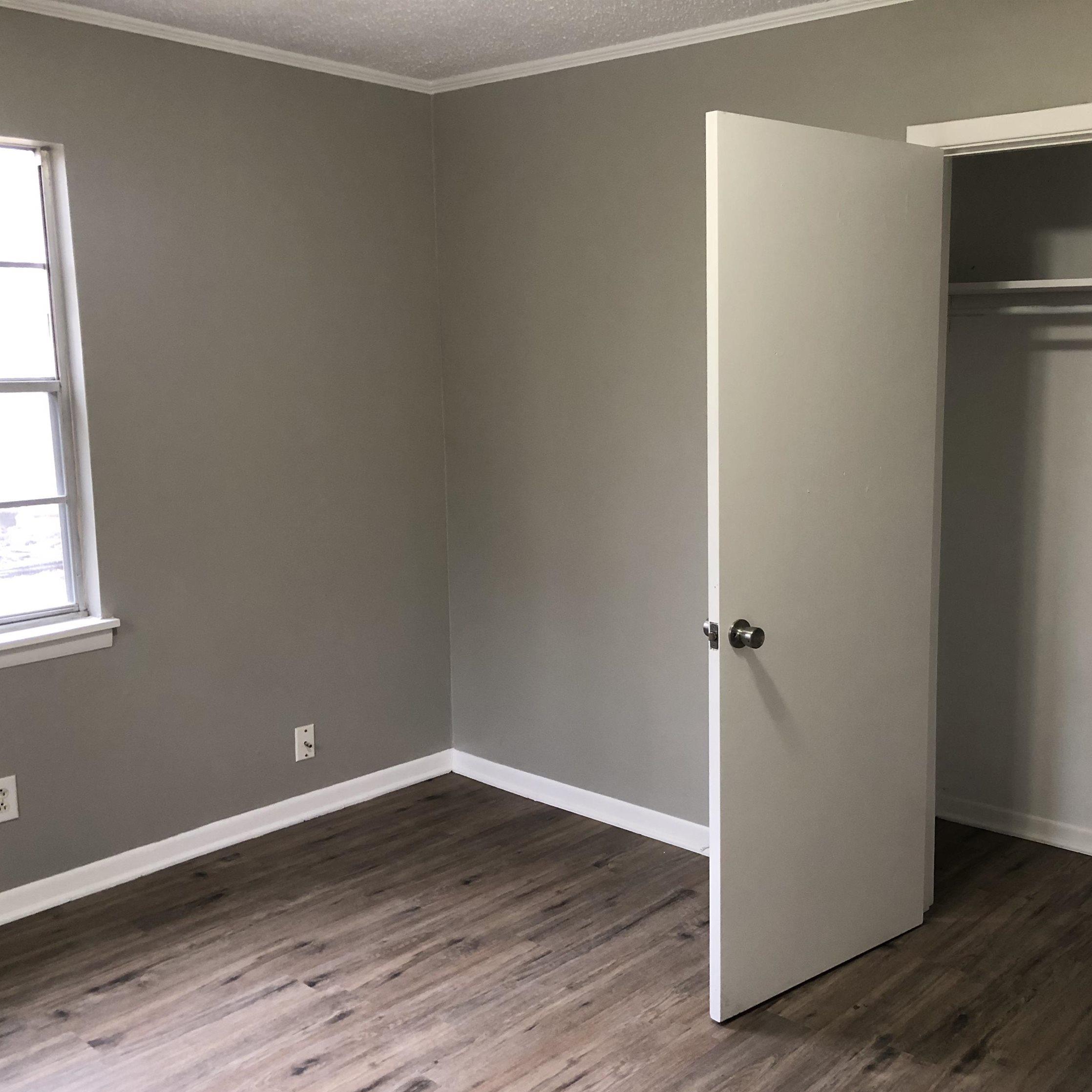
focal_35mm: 34
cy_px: 562
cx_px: 695
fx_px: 1213
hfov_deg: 47.9
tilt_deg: -8.6
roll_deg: +1.6
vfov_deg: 48.4
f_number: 1.8
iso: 50
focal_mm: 3.99
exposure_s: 1/15
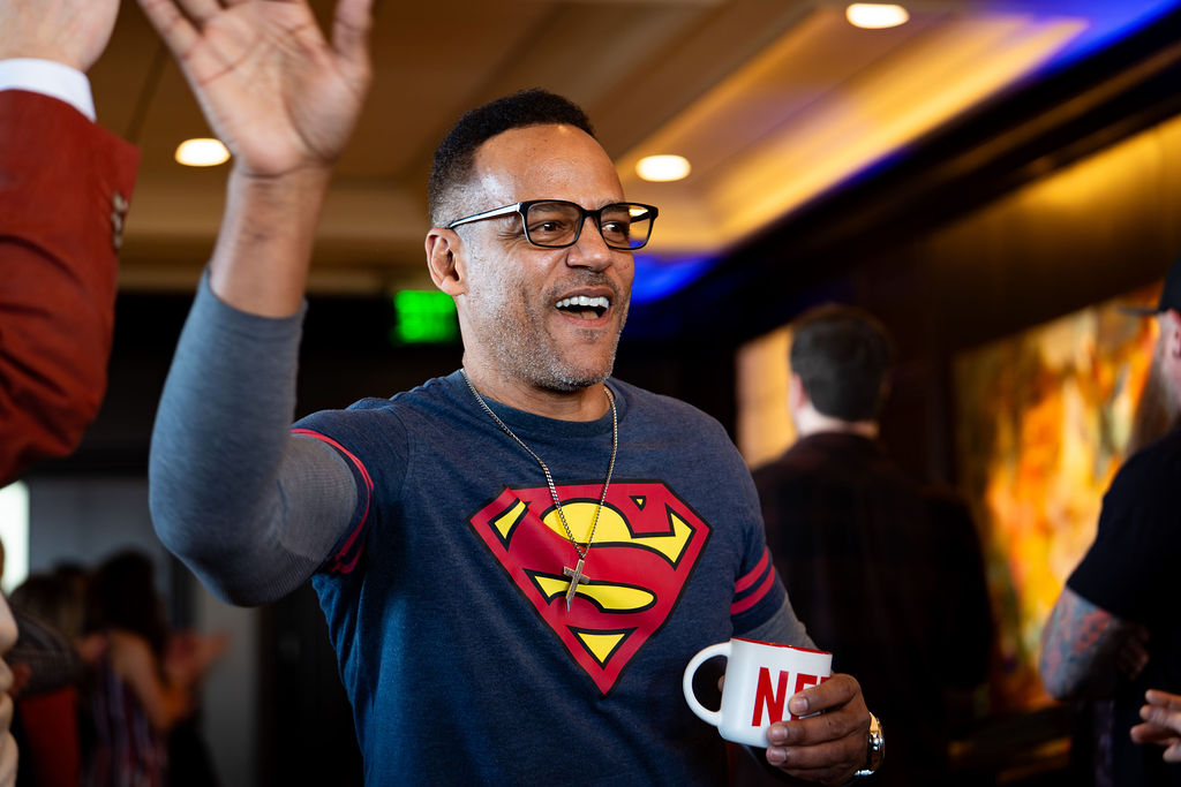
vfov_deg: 19.5
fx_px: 2297
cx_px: 590
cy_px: 394
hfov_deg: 28.8
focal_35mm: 70
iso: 1250
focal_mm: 70
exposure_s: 1/320
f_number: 2.8
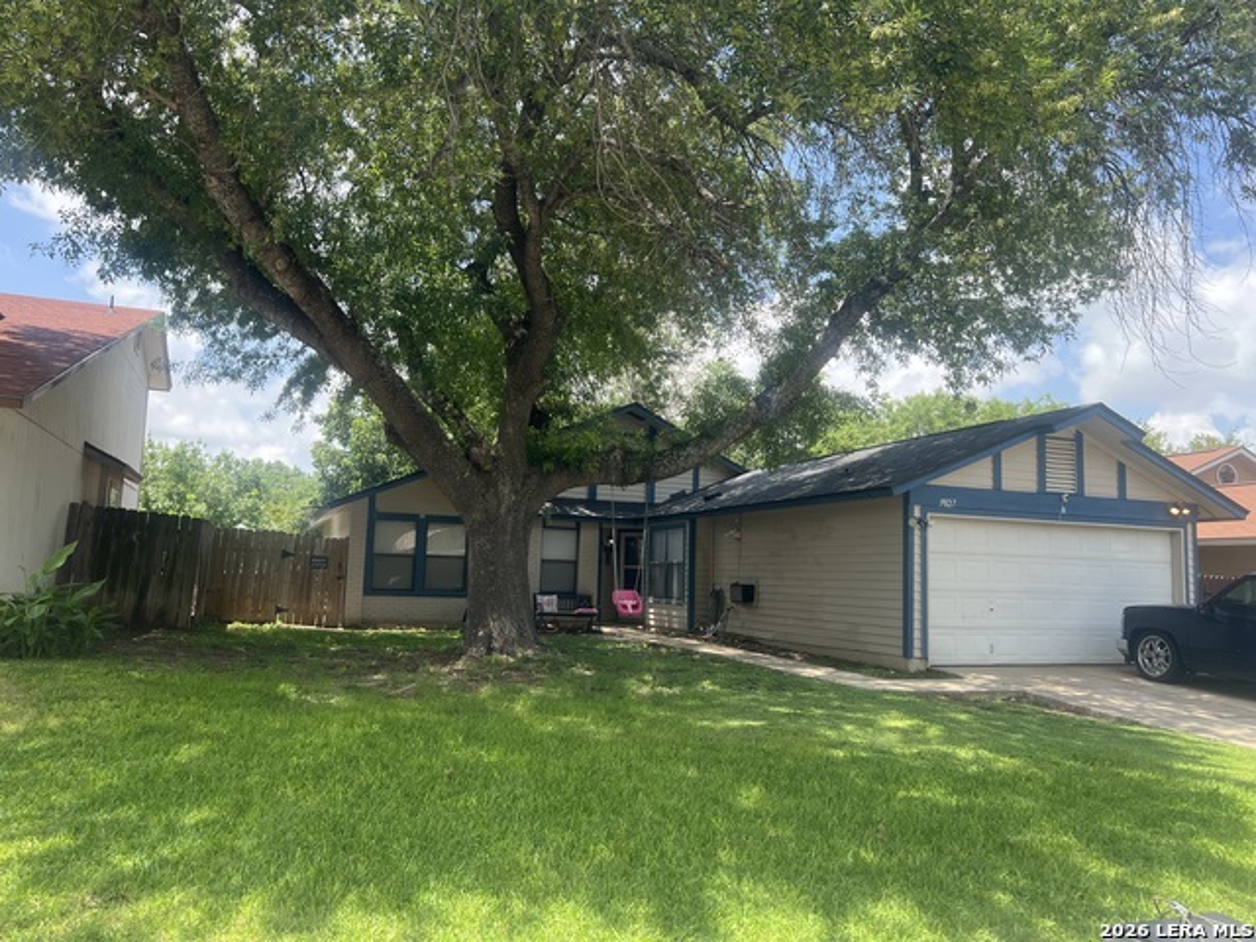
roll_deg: -1.7
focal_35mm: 26
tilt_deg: +6.0
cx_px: 628
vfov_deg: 53.1
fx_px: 943
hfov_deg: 67.3
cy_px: 471
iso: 50
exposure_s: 1/1159
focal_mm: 5.7
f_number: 1.5
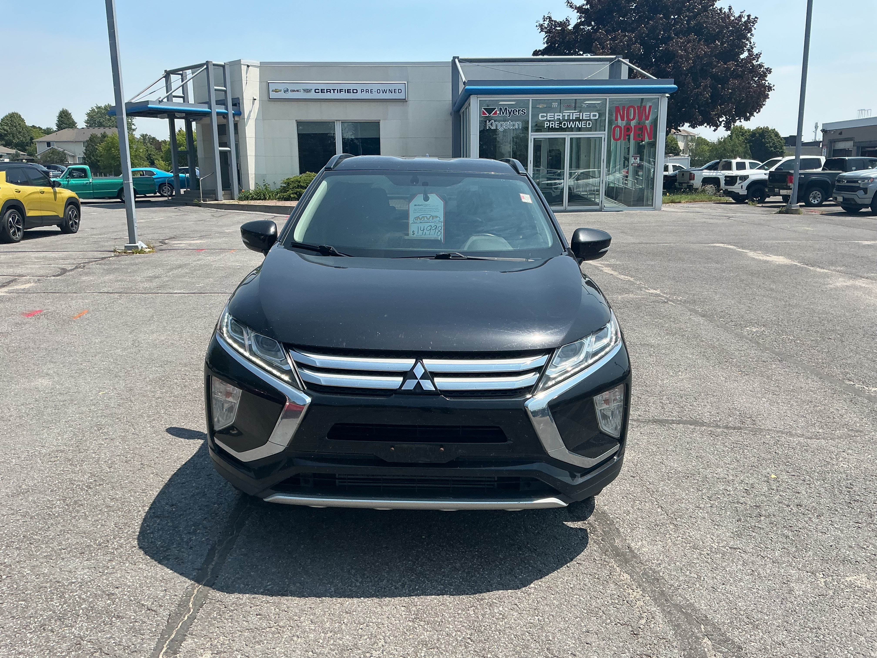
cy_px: 329
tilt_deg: -10.1
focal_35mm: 29
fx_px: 735
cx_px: 438
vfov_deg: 48.2
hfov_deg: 61.7
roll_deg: +0.8
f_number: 1.8
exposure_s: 1/1675
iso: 25
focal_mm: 3
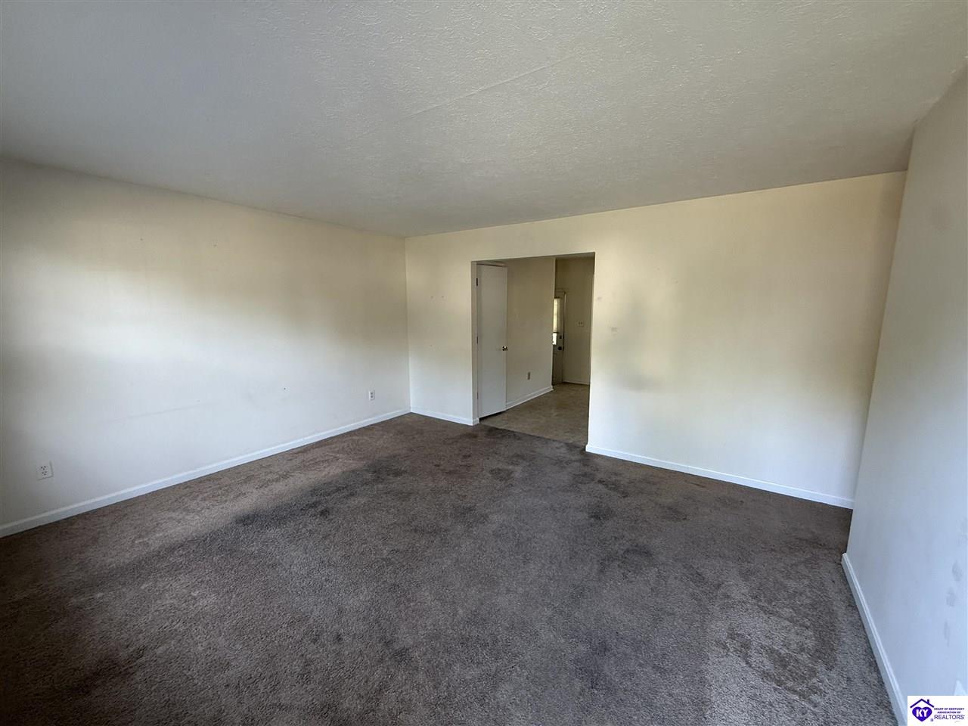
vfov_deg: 85.7
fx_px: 391
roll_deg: -0.1
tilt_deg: -9.3
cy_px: 363
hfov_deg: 102.1
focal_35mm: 14
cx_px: 484
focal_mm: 2.22
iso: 250
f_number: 2.2
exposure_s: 1/99
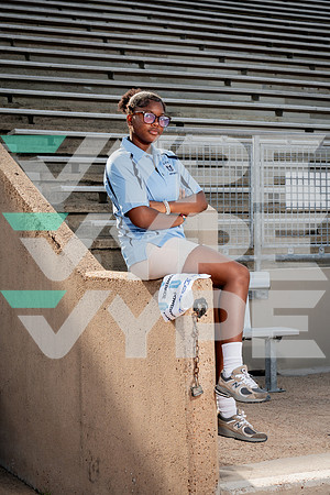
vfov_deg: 28.8
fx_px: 962
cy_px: 248
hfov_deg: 19.5
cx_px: 165
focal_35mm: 70
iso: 250
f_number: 8
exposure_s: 1/250
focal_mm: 70
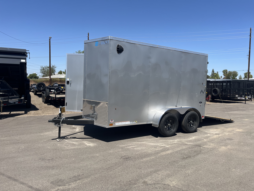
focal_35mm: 26
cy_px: 96
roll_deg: -0.4
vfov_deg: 53.1
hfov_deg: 67.3
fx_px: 191
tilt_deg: -4.0
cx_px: 127
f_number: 1.6
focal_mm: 5.1
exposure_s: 1/4310
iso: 50
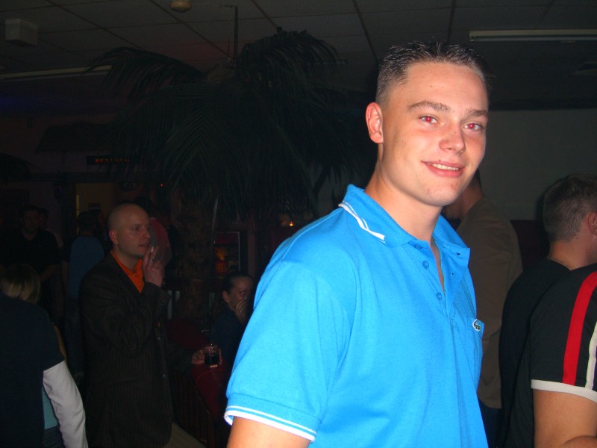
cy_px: 224
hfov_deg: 49.0
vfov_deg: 37.7
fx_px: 655
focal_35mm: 38
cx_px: 298
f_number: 2.8
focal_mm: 7.9
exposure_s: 1/60
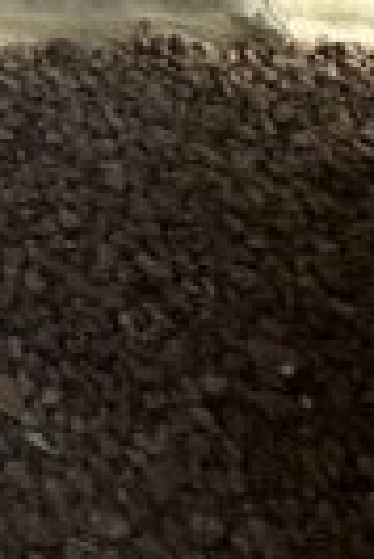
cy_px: -555
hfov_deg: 12.6
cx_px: -630
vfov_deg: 18.7
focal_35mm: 70
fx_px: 1088
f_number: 2.2
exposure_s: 1/578
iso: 40
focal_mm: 2.22
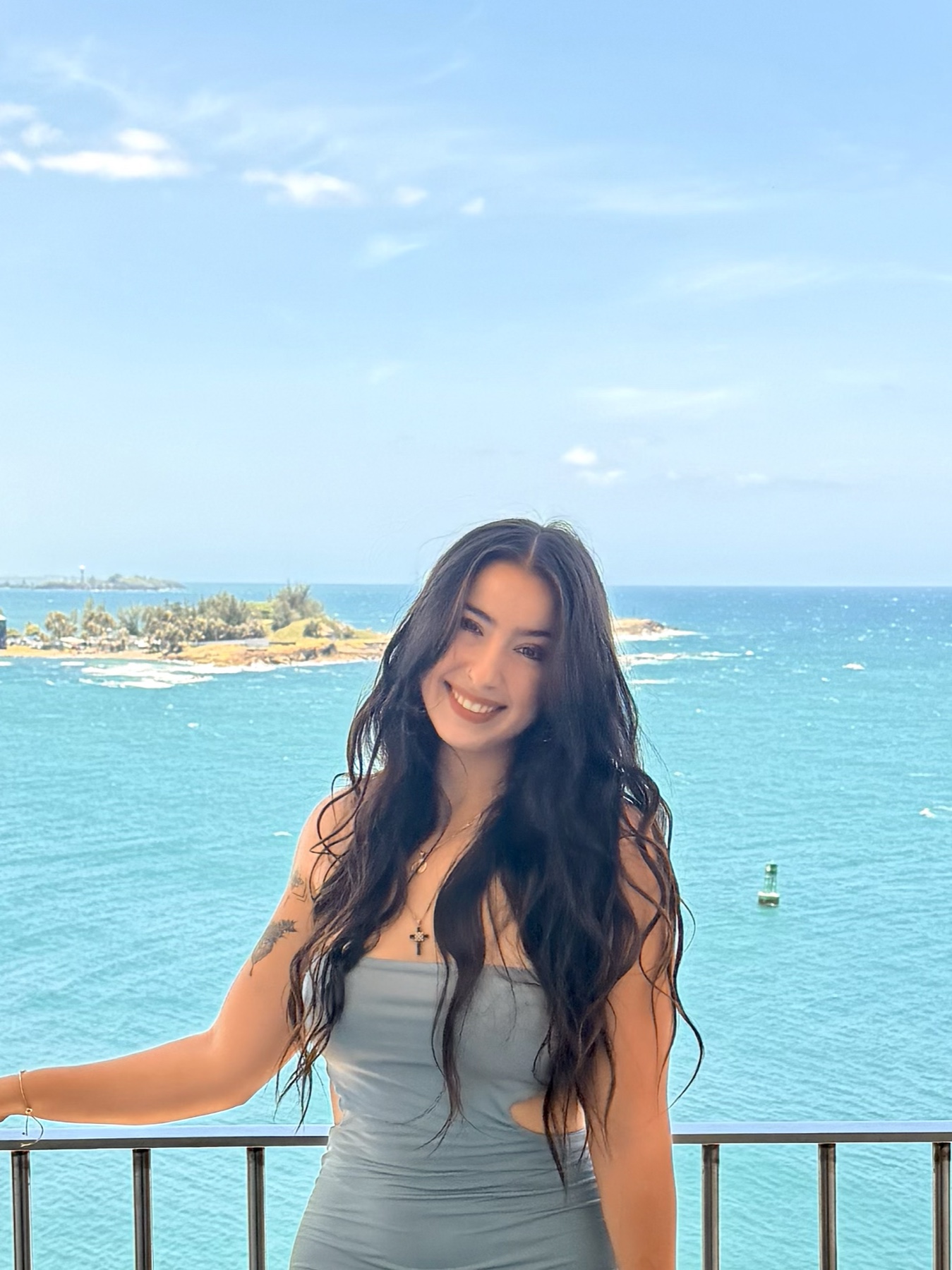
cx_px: 476
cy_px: 635
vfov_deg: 71.6
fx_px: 880
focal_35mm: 24
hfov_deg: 56.8
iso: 100
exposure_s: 1/1770
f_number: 1.78
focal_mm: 6.76
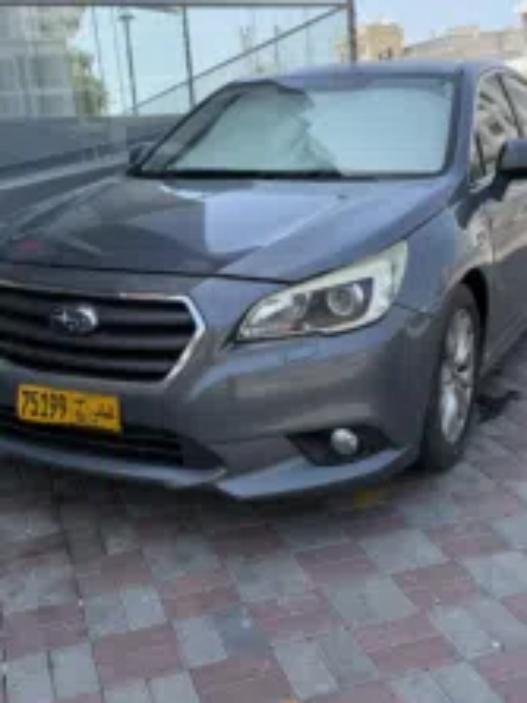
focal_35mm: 43
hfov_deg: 33.6
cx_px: 271
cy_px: 315
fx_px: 874
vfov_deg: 43.8
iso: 80
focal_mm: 6.76
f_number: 1.78
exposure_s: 1/3279
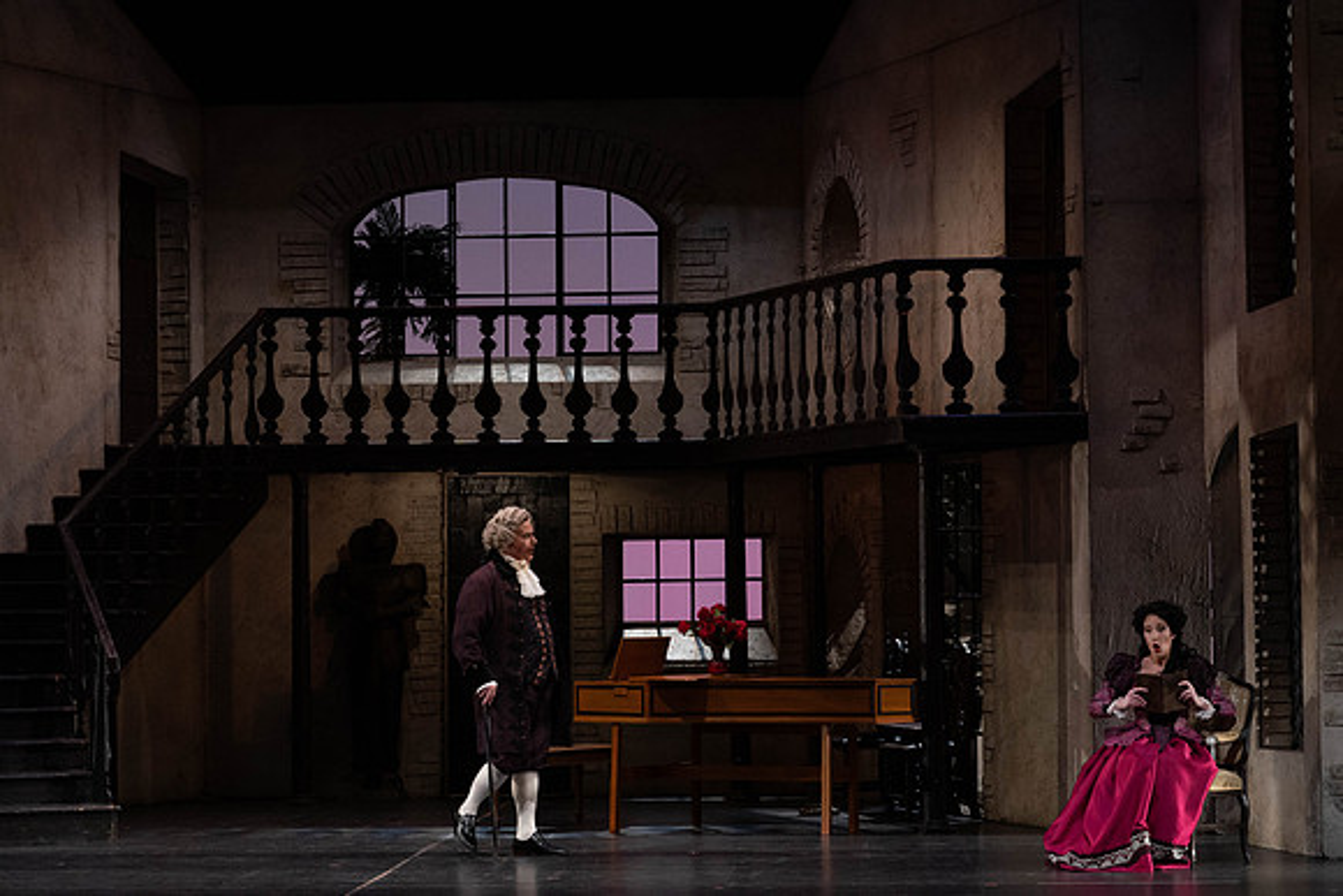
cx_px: 672
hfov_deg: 20.2
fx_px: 3769
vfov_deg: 13.6
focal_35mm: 101
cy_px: 448
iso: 3200
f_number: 8
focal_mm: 101
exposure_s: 1/250
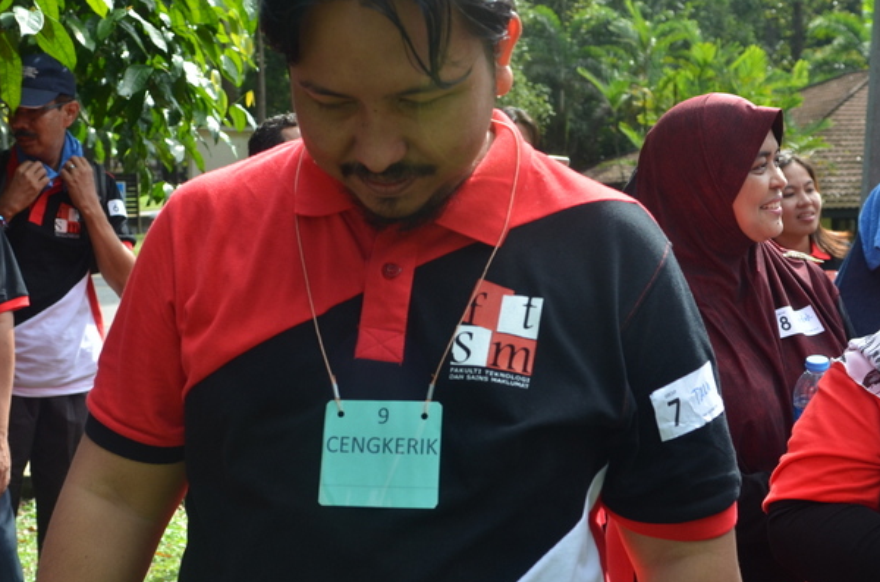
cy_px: 299
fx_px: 1268
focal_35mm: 52
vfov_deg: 25.9
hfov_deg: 38.3
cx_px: 408
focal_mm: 26
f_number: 5
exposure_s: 1/400
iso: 250
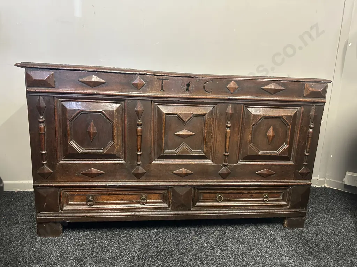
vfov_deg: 56.8
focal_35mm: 24
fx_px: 248
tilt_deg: -11.9
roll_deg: -2.7
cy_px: 134
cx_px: 178
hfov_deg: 71.6
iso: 500
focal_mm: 6.86
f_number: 1.78
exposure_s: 1/50
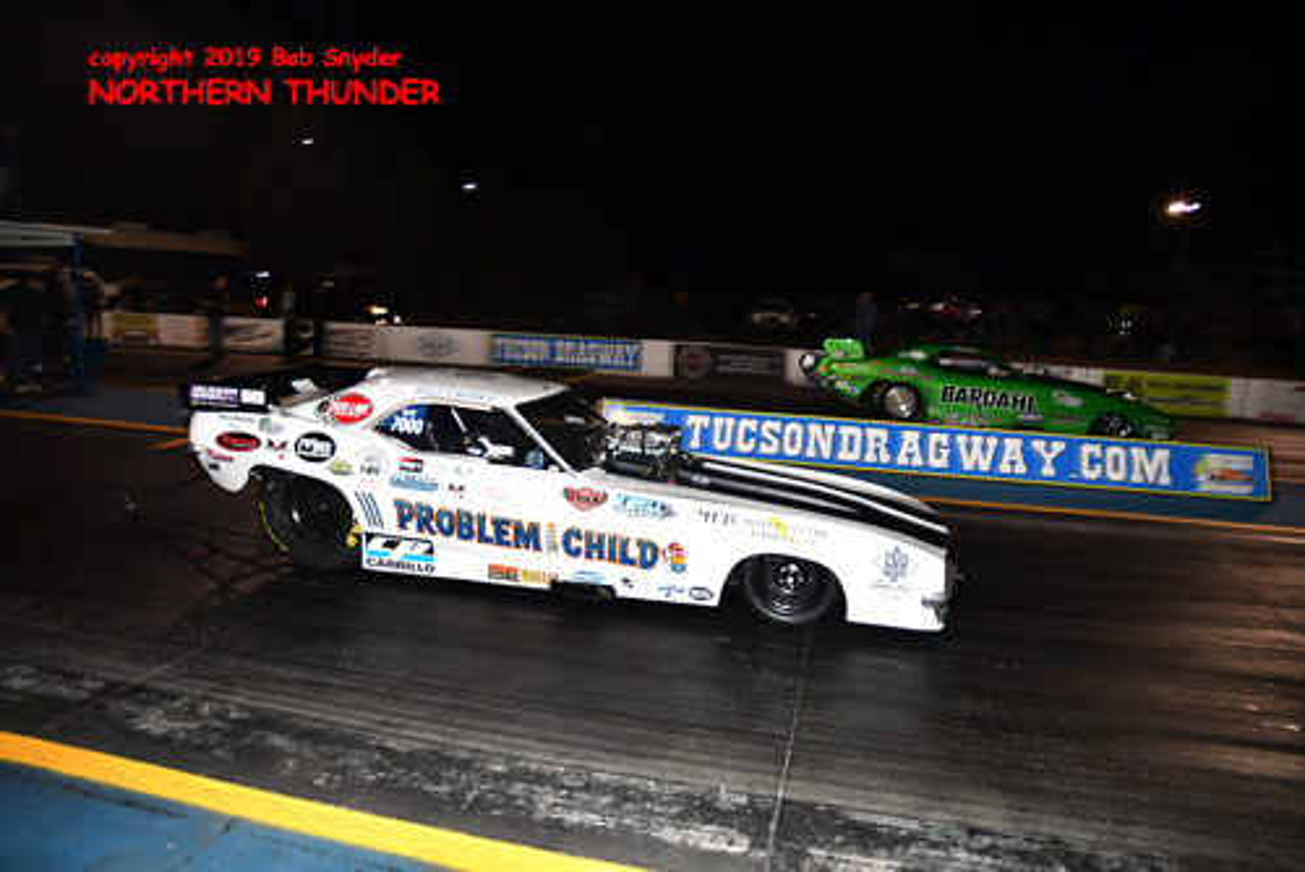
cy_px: 436
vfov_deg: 53.2
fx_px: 870
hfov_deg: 73.7
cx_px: 652
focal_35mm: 24
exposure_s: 1/250
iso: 400
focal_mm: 16
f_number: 2.8
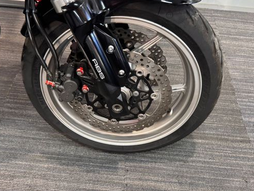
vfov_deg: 45.2
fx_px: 228
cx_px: 116
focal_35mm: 31
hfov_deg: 58.2
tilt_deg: -55.1
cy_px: 74
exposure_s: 1/33
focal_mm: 6.76
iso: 640
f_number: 1.78
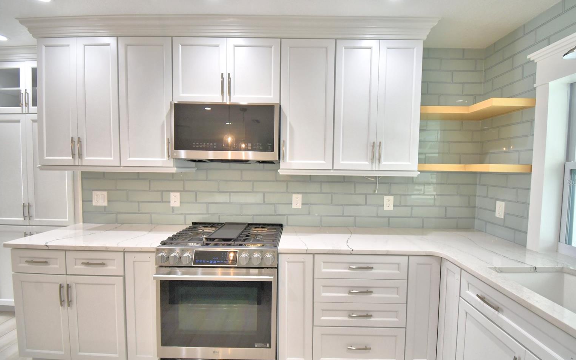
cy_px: 182
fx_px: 251
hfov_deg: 97.8
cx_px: 299
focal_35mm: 16
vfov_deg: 71.3
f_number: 4.5
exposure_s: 1/100
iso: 400
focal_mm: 10
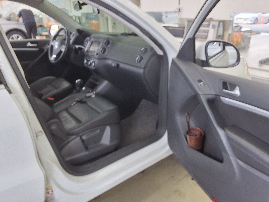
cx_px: 134
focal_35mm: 28
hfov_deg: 63.4
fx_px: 218
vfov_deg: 49.7
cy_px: 101
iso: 64
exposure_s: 1/120
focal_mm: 2.91
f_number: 1.9
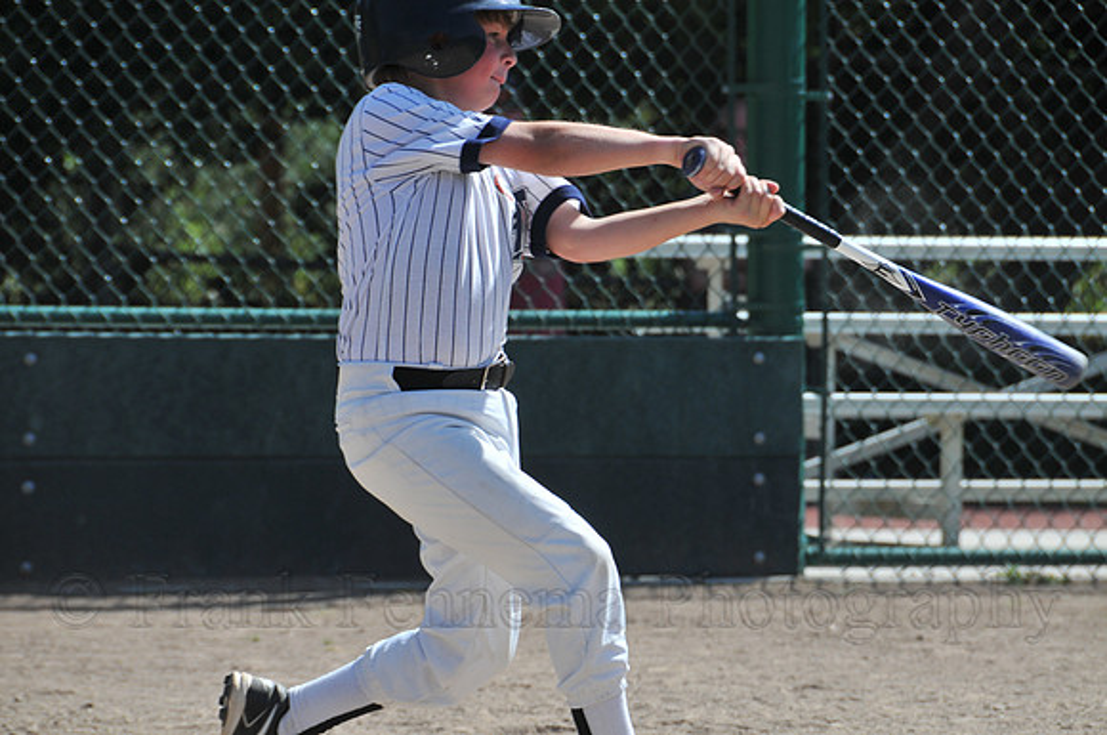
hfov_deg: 6.9
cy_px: 368
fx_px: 9212
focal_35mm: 300
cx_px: 554
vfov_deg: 4.6
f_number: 8
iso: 200
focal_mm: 200
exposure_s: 1/500
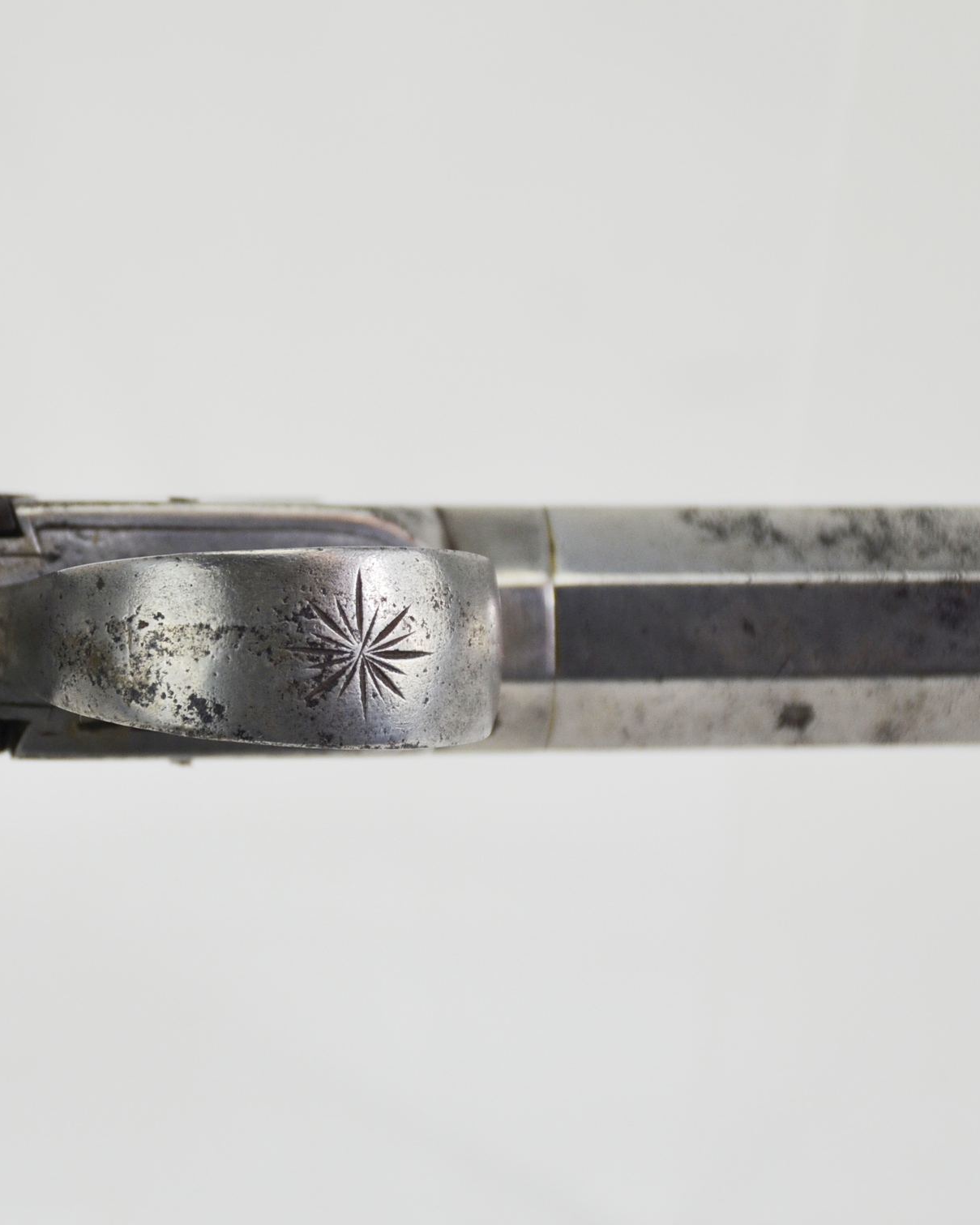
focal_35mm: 195
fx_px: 7061
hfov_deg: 7.9
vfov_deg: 9.9
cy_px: 641
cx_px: 310
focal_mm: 85
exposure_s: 1/320
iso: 400
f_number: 5.6
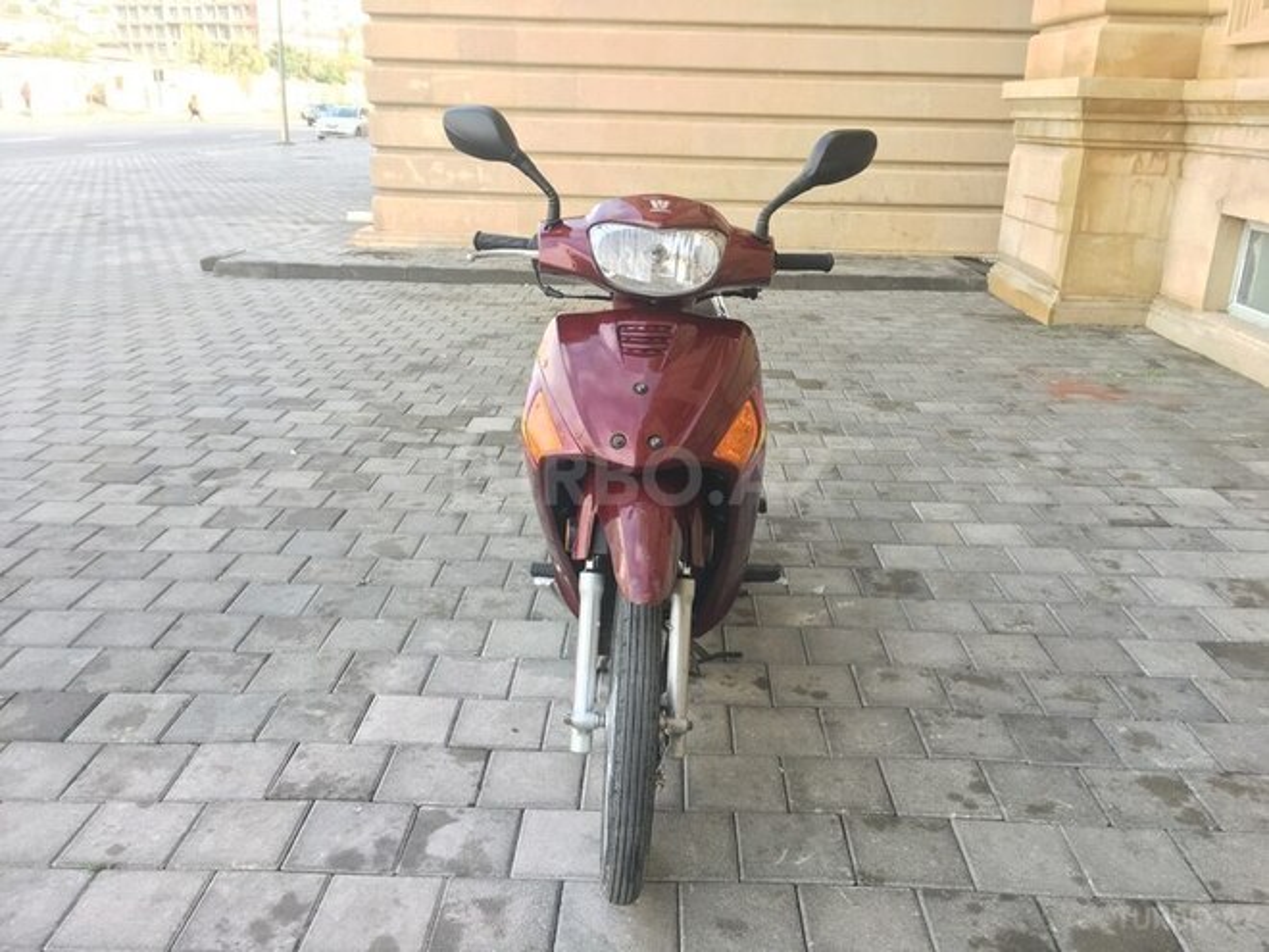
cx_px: 634
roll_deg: -2.6
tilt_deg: -19.5
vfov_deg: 48.2
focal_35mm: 29
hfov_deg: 61.7
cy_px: 476
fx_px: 1063
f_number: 2.2
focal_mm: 4.15
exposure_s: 1/100
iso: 25
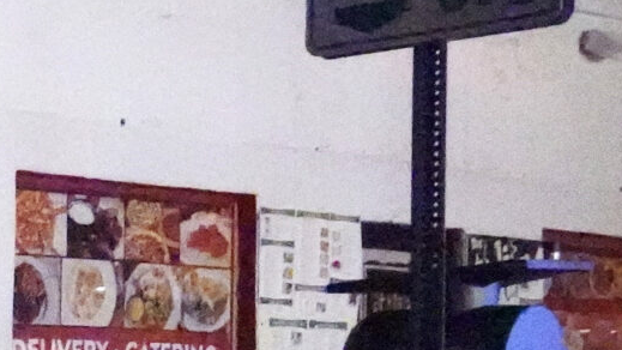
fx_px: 2045
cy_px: 484
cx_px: -887
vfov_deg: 9.6
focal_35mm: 124
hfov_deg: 13.0
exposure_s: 1/50
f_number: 4
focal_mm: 24
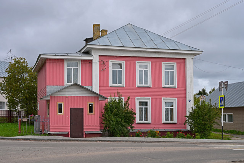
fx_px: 359
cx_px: 122
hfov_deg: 37.5
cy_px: 82
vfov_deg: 25.5
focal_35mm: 53
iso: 100
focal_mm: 53
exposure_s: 1/500
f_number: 5.6
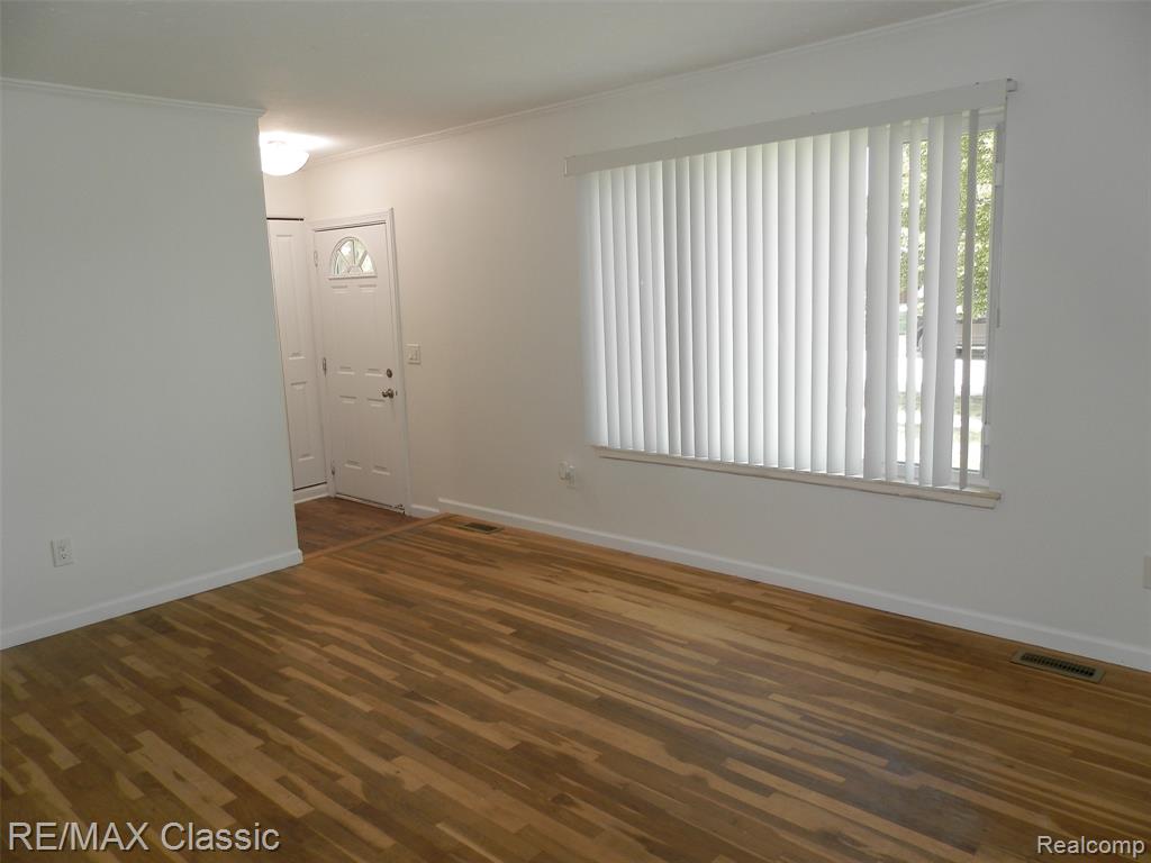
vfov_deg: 54.9
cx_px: 576
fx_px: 831
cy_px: 432
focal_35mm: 25
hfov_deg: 69.4
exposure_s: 1/30
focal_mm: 4.5
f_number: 3.1
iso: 80
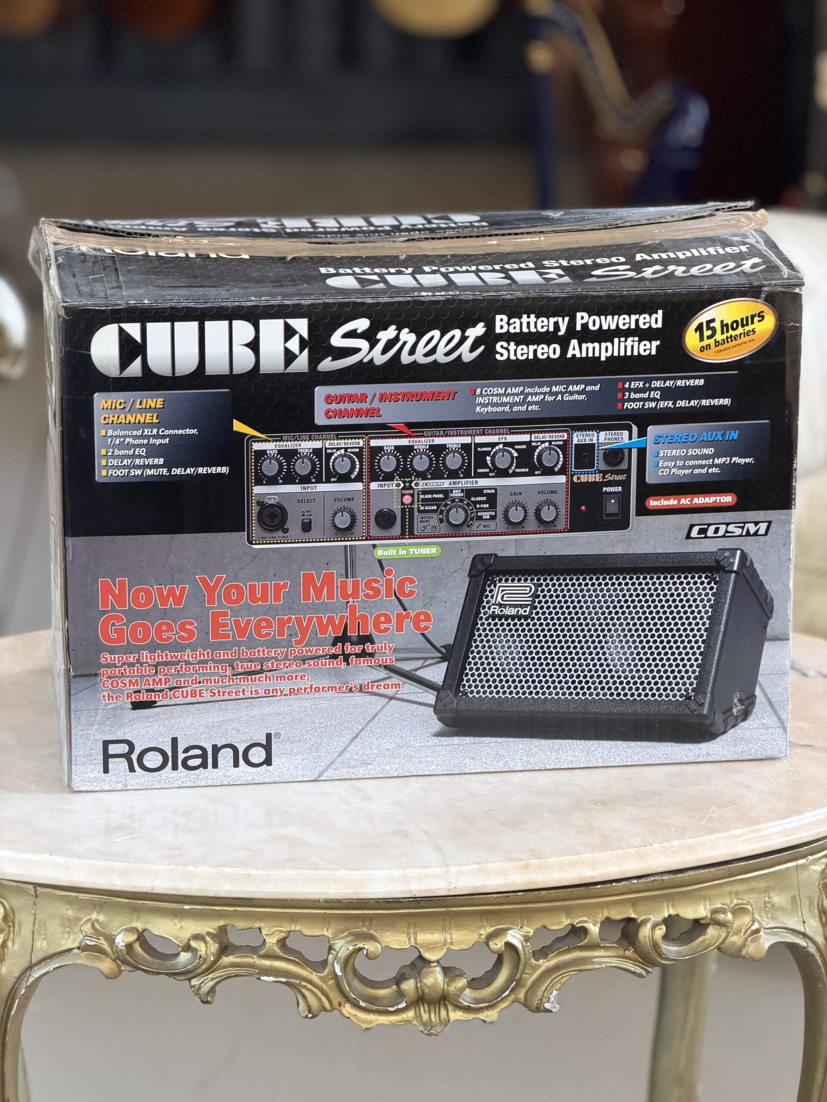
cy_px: 551
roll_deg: -0.6
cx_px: 414
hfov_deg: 14.8
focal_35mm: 100
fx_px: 3185
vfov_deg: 19.6
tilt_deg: -17.3
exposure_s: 1/121
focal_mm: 16.89
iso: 320
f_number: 2.8
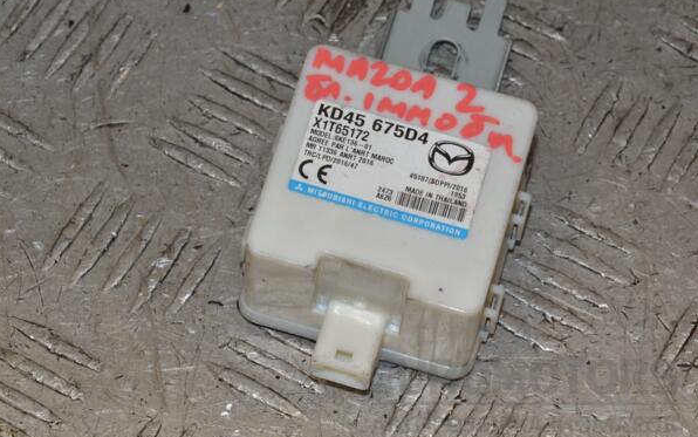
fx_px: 3074
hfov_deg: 13.0
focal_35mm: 162
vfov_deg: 8.1
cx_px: 349
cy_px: 220
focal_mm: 105
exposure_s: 1/200
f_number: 13
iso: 800
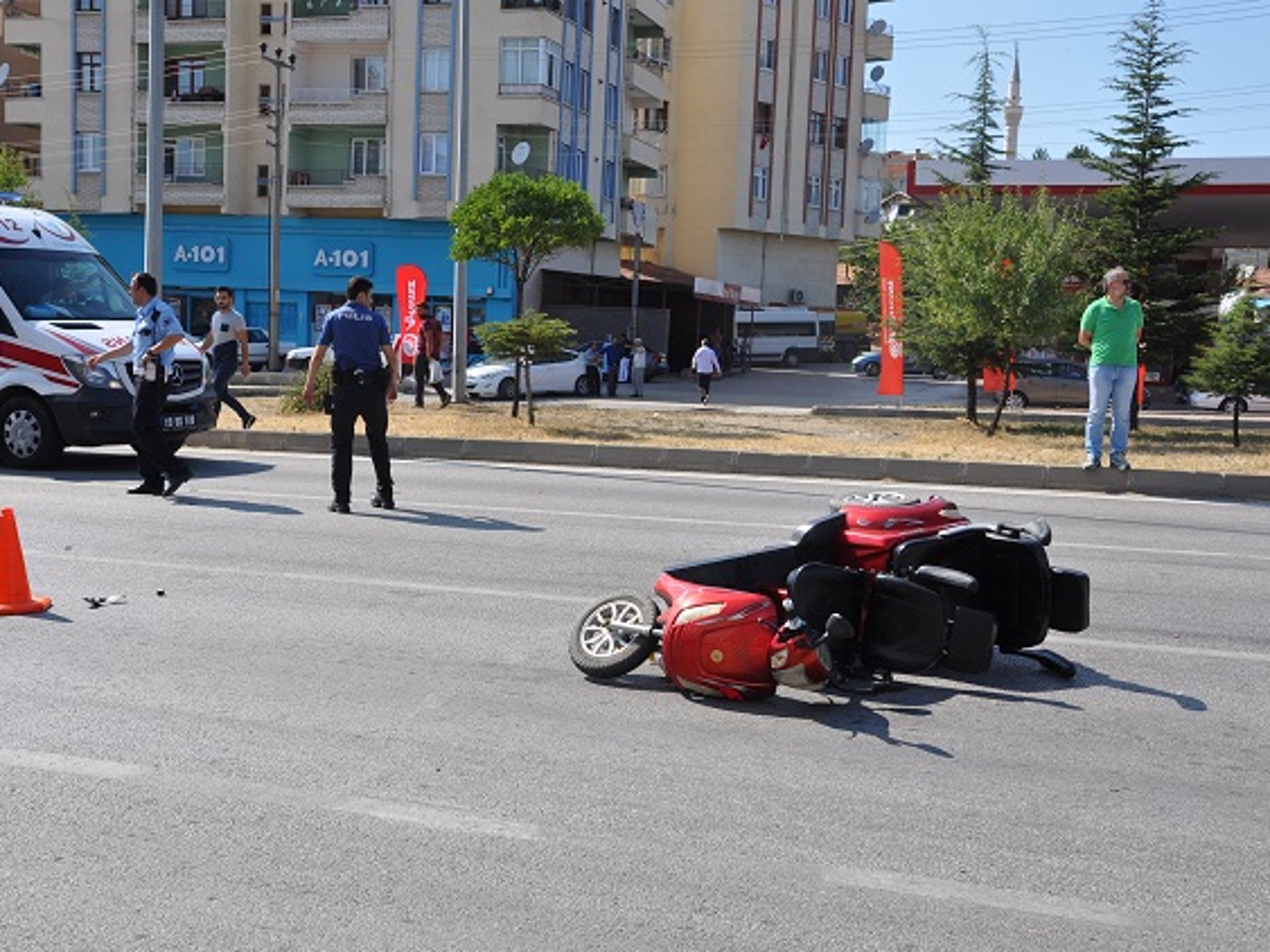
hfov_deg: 45.2
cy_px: 475
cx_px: 629
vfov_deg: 34.7
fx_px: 1524
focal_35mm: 42
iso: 200
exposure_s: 1/320
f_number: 9
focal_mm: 25
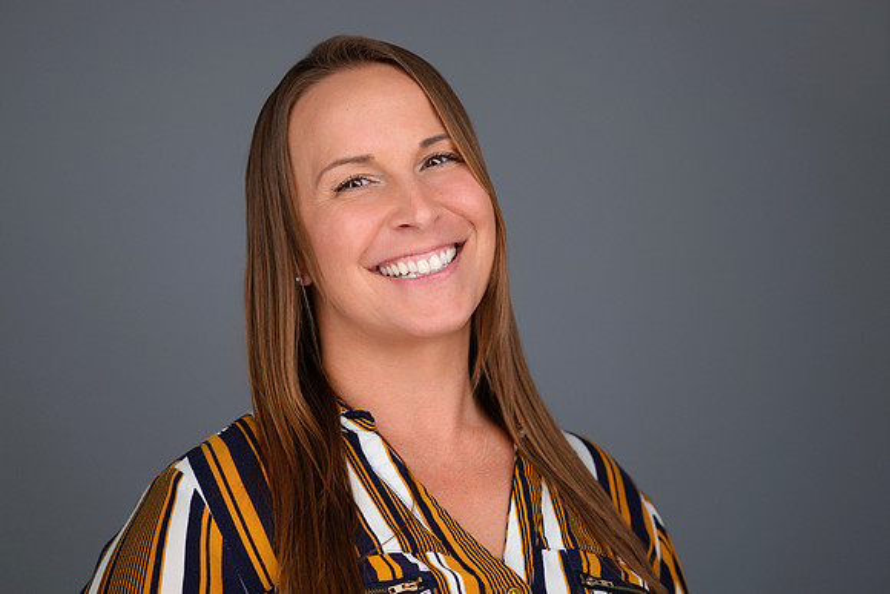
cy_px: 297
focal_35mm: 85
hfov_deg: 23.9
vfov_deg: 16.1
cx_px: 445
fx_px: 2102
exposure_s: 1/160
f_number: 4
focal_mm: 85
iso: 320
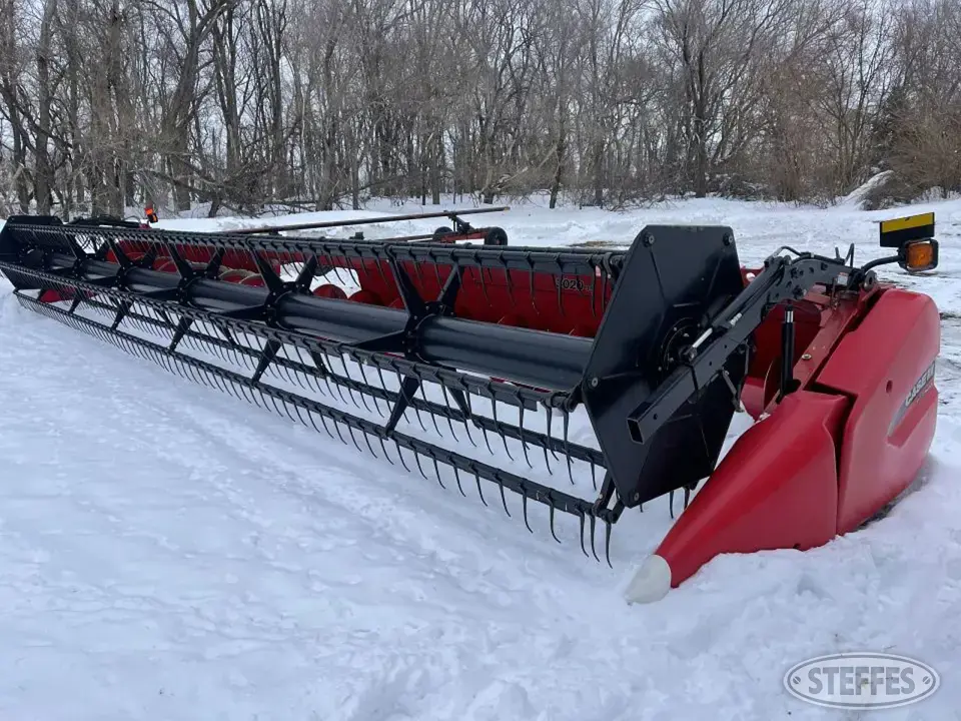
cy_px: 360
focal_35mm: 26
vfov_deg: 53.1
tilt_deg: -12.0
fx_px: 722
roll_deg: +0.7
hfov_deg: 67.3
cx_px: 480
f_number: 1.6
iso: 32
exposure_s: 1/7407
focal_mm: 5.1
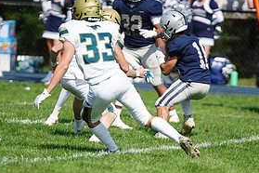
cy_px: 93
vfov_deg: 2.2
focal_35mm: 624
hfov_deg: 3.3
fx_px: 4489
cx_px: 142
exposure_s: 1/6400
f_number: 2.8
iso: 400
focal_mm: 300
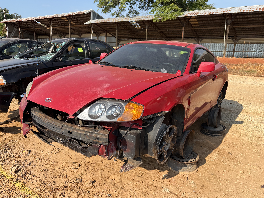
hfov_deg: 65.3
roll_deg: -0.7
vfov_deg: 51.3
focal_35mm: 27
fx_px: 206
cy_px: 102
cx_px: 128
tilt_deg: -11.8
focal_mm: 5.96
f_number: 1.6
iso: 64
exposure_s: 1/2639
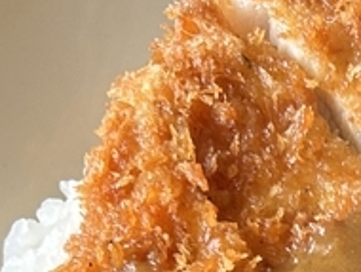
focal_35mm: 164
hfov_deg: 11.8
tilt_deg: -57.2
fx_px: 1712
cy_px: 405
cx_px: 414
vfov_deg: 8.9
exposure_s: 1/121
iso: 64
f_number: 1.5
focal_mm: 5.7
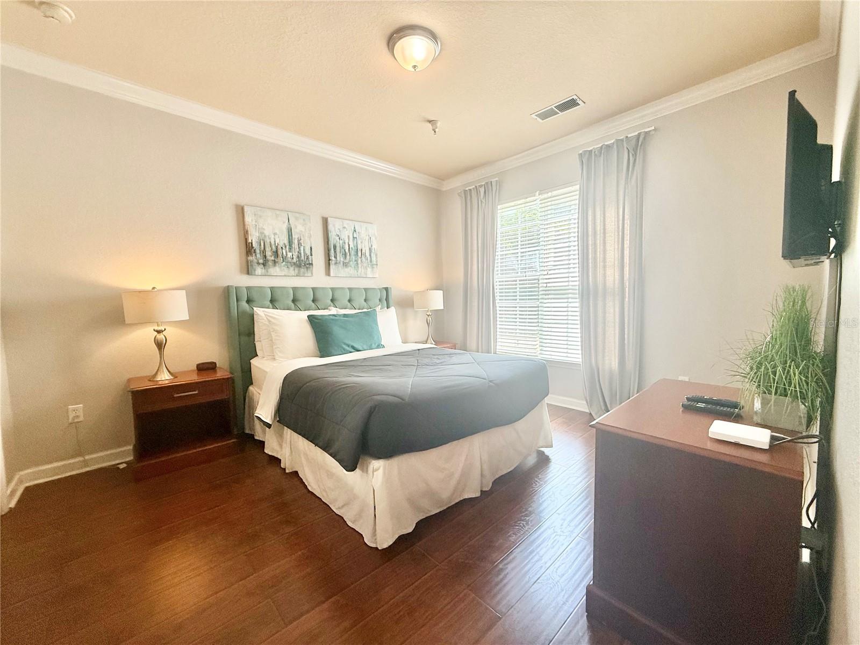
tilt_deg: -3.6
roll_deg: +0.8
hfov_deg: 102.1
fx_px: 348
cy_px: 322
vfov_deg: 85.7
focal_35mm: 14
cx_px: 430
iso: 160
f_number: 2.2
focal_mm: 2.22
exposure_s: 1/120
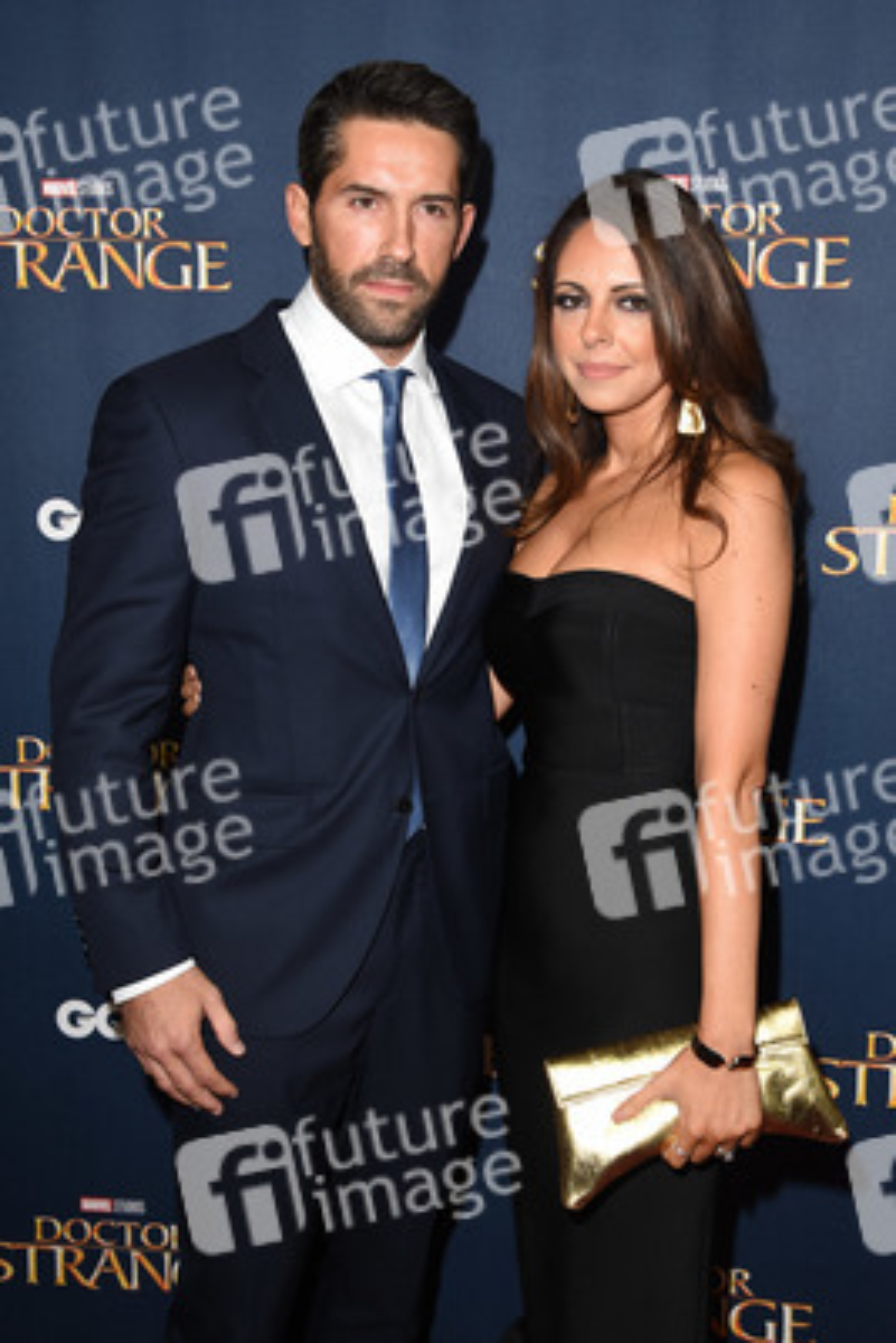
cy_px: 672
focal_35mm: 44
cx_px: 448
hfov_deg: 30.5
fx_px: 1641
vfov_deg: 44.5
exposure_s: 1/250
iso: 640
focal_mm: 44
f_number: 5.6
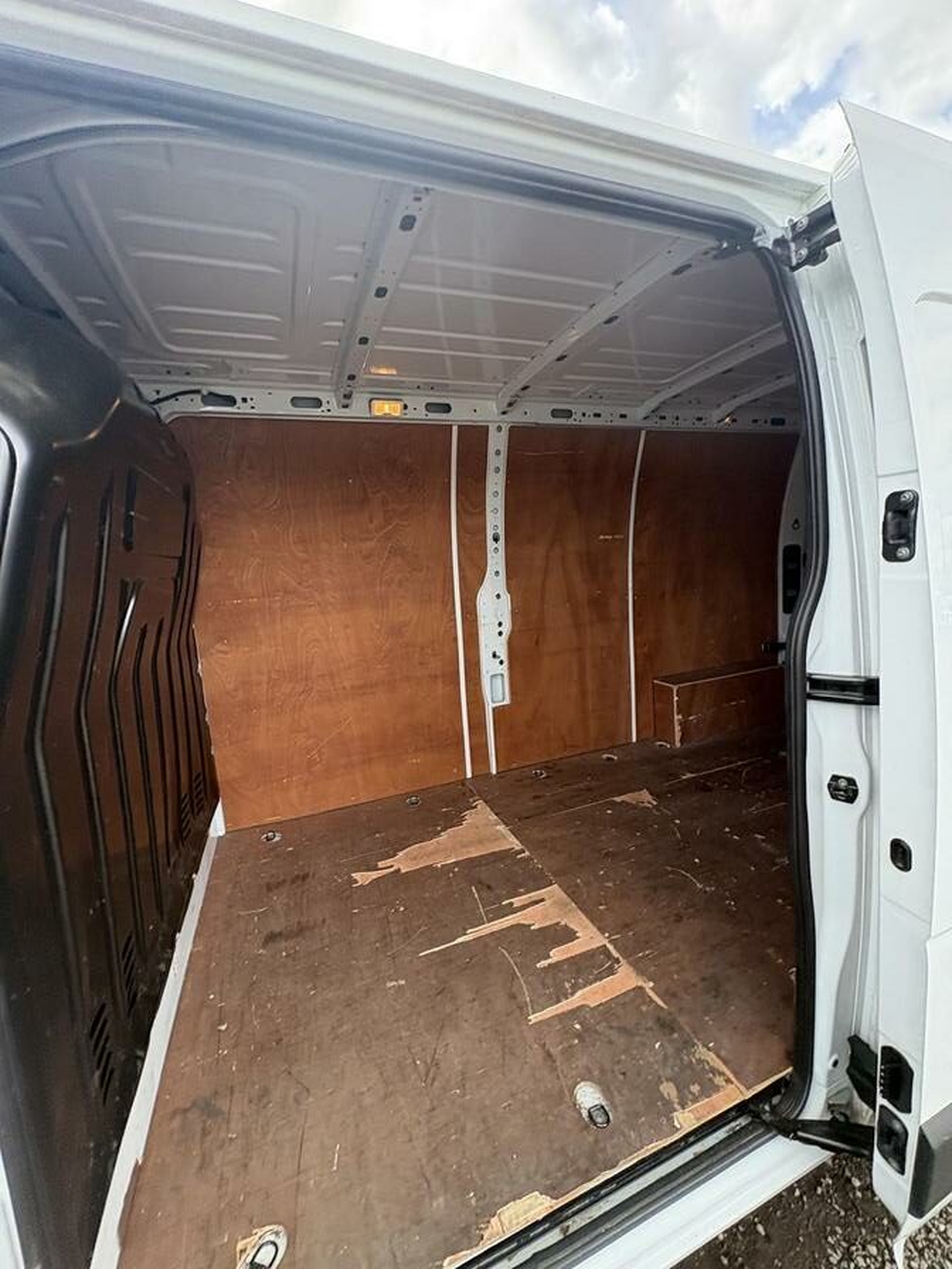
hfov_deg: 85.7
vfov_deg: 102.1
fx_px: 513
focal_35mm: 14
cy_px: 634
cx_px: 476
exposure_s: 1/128
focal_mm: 2.22
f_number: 2.2
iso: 125
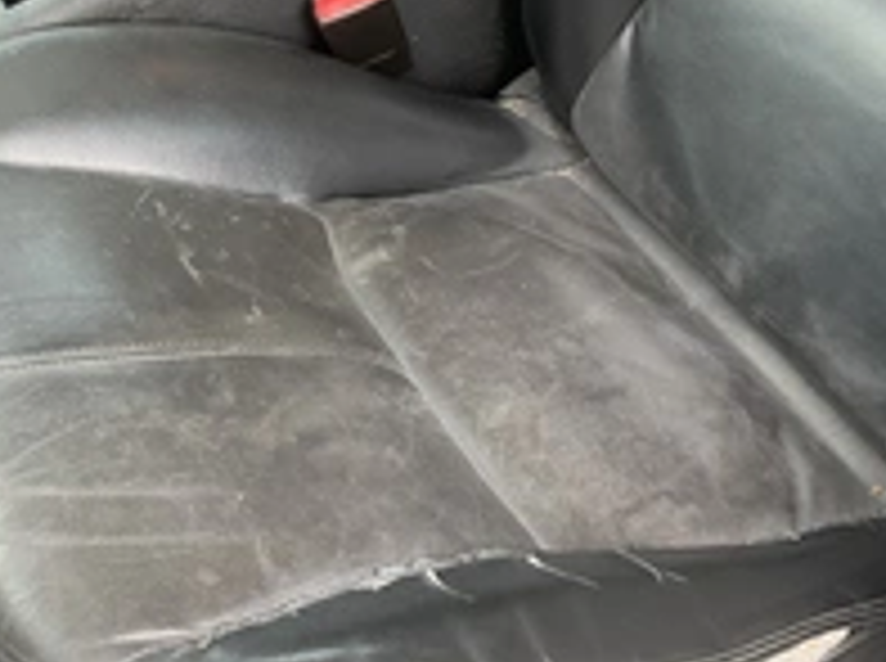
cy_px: 441
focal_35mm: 59
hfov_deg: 32.7
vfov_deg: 24.6
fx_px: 1507
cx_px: 369
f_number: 1.8
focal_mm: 3
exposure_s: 1/122
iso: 64
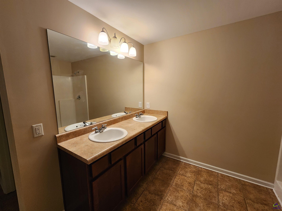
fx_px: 106
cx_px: 141
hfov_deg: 106.2
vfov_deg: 89.9
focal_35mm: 13
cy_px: 106
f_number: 2.2
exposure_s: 1/60
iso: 250
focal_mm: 2.2
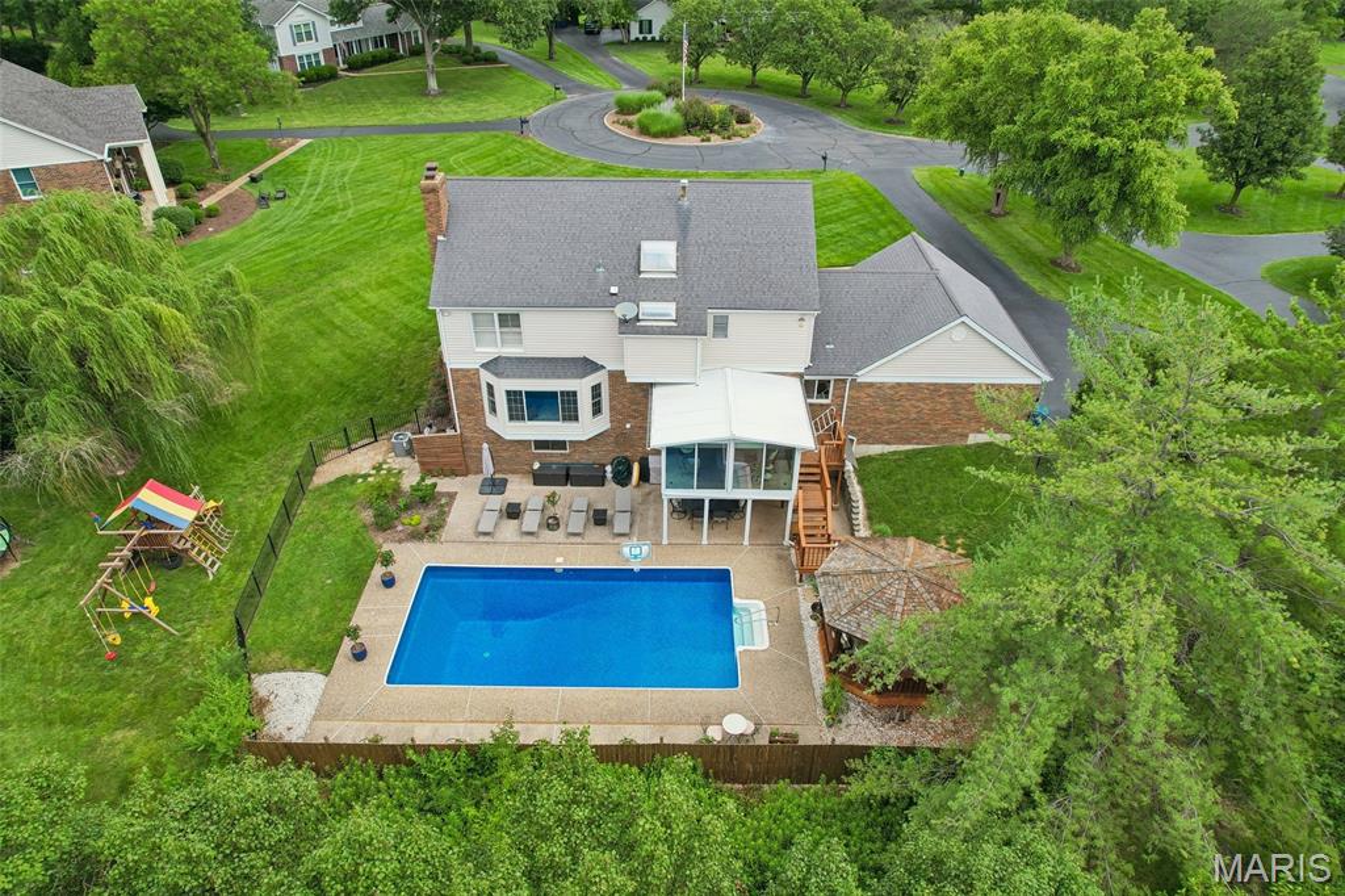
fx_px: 822
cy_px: 448
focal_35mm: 22
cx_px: 672
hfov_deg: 78.6
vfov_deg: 57.2
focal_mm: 8.4
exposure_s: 1/1000
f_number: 2.8
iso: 100
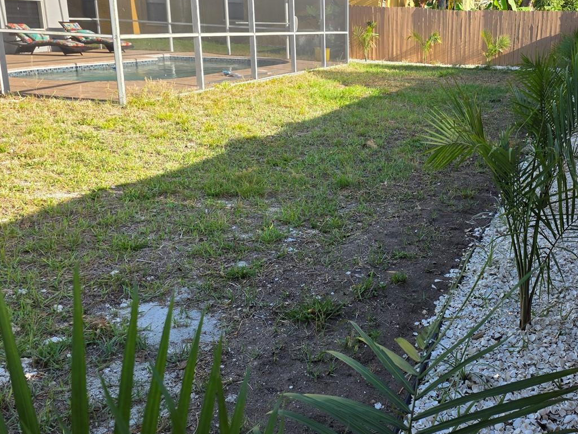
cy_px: 186
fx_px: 601
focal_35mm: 36
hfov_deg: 49.5
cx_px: 425
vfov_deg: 39.6
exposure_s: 1/1529
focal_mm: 6.3
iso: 80
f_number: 1.7
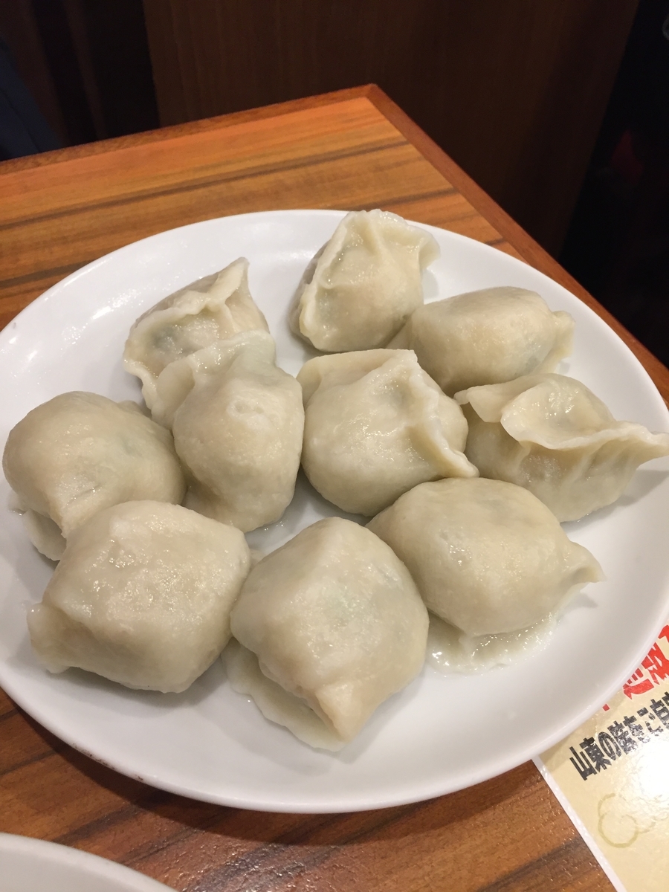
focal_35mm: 29
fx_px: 747
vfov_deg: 61.7
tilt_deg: -49.7
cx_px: 334
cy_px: 446
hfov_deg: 48.2
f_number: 2.2
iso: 64
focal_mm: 4.15
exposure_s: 1/33
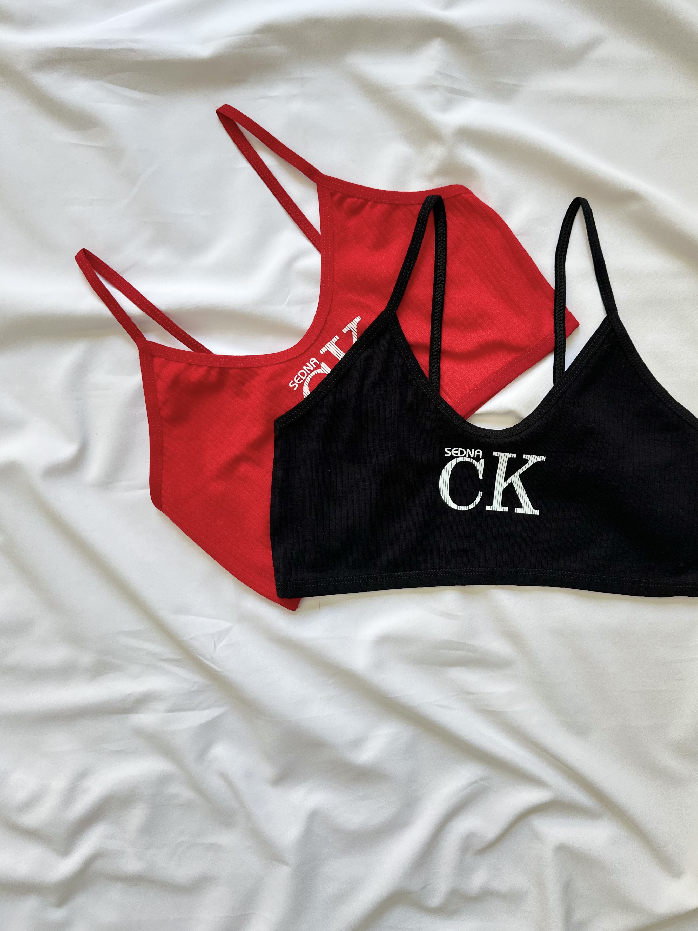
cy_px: 433
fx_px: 726
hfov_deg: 51.3
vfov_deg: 65.3
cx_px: 388
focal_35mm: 27
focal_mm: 6.86
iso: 100
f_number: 1.78
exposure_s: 1/100
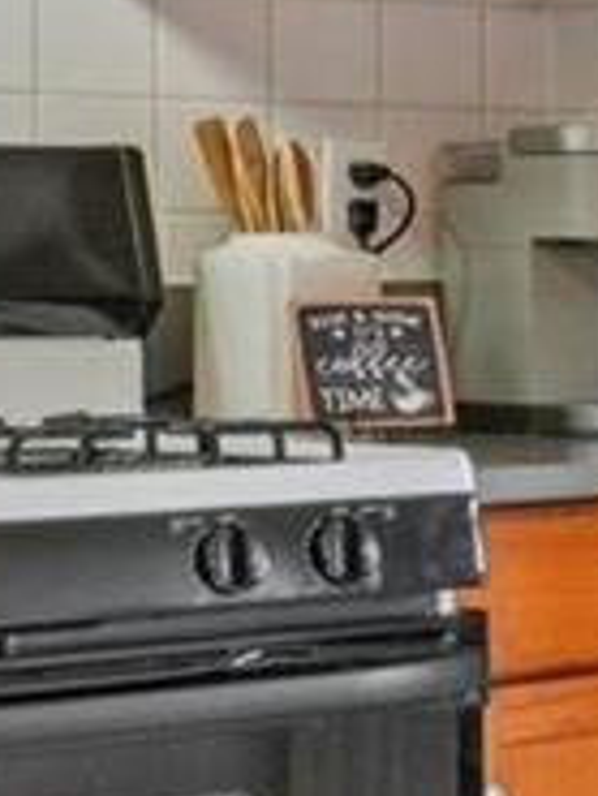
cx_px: 1867
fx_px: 3156
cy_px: 254
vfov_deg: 14.3
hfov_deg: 8.7
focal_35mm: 137
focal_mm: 11
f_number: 8
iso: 500
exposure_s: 1/30
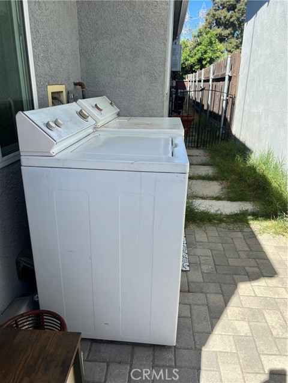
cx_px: 144
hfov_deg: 53.1
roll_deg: -2.6
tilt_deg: -21.8
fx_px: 288
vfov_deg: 67.3
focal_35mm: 26
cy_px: 192
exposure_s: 1/1669
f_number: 1.5
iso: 50
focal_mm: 5.7
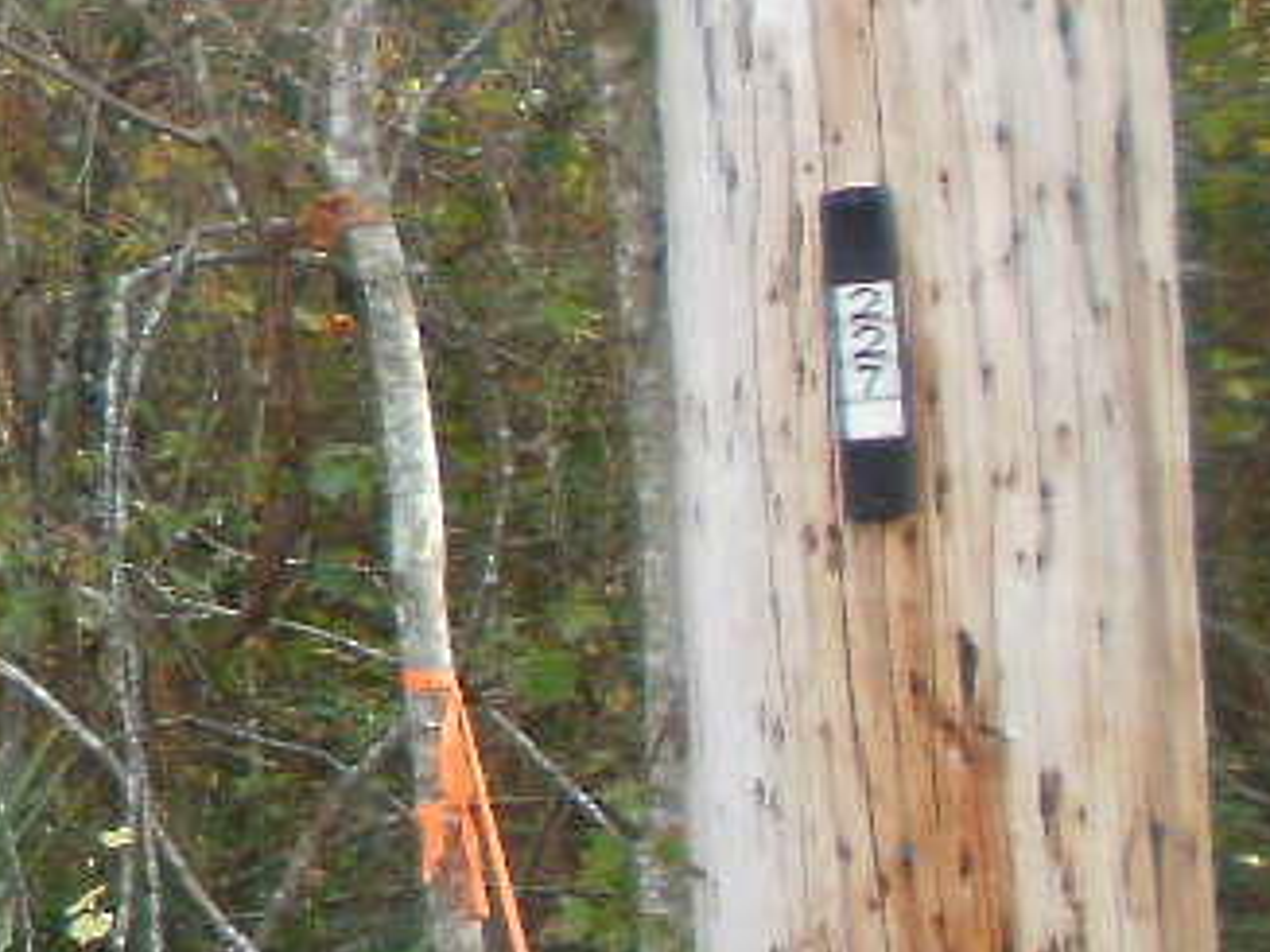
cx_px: -1693
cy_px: 462
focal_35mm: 176
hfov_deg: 10.0
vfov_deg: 8.4
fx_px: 6455
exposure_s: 1/50
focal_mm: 6.3
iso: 100
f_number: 3.5
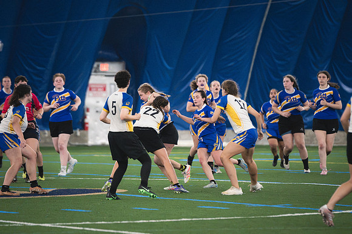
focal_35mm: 300
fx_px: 2932
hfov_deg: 6.9
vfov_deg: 4.6
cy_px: 117
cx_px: 176
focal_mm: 200
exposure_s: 1/640
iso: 12800
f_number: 2.8
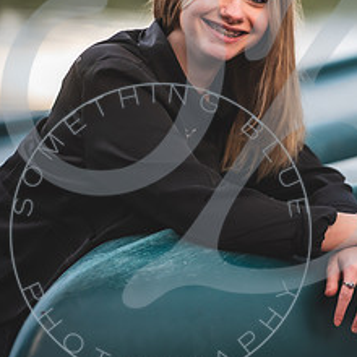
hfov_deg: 6.5
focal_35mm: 270
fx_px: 3150
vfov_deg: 6.5
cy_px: 110
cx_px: 234
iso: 400
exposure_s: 1/400
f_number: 2.8
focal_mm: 155
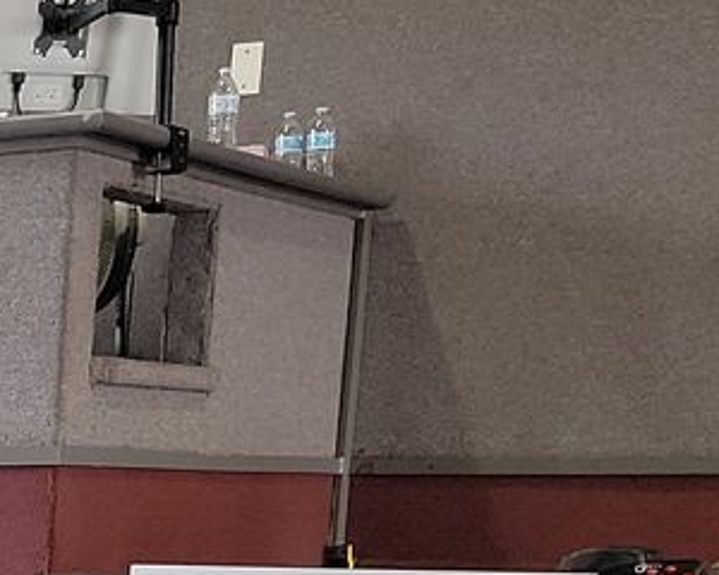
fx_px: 2660
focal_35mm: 125
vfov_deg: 11.3
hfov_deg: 14.1
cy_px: 1121
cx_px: -465
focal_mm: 6.7
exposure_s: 1/59
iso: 98
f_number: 1.8
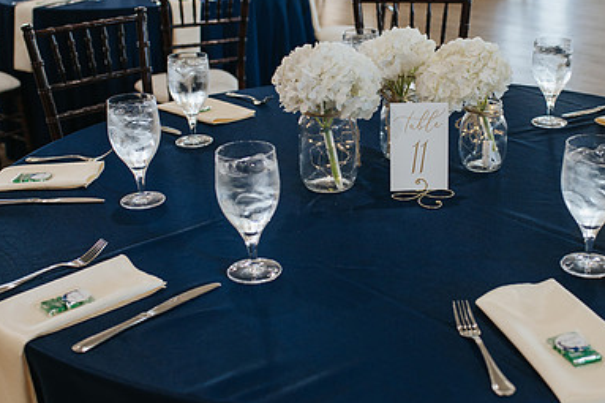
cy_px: 169
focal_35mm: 53
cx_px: 362
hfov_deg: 37.4
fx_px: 890
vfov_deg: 25.5
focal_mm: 35
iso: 800
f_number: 3.5
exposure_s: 1/320
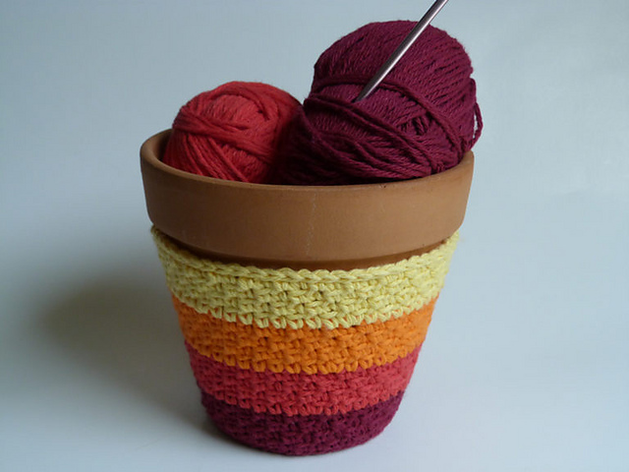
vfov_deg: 28.6
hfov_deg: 37.5
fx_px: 927
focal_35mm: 51
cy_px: 236
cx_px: 314
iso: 200
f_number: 3.2
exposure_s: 1/200
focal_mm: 9.2
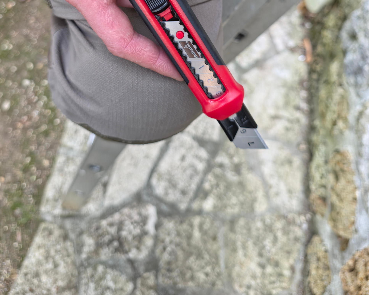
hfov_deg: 52.8
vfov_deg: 39.6
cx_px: 173
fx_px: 371
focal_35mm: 34
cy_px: 19
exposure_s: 1/100
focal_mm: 6.3
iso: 100
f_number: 1.7
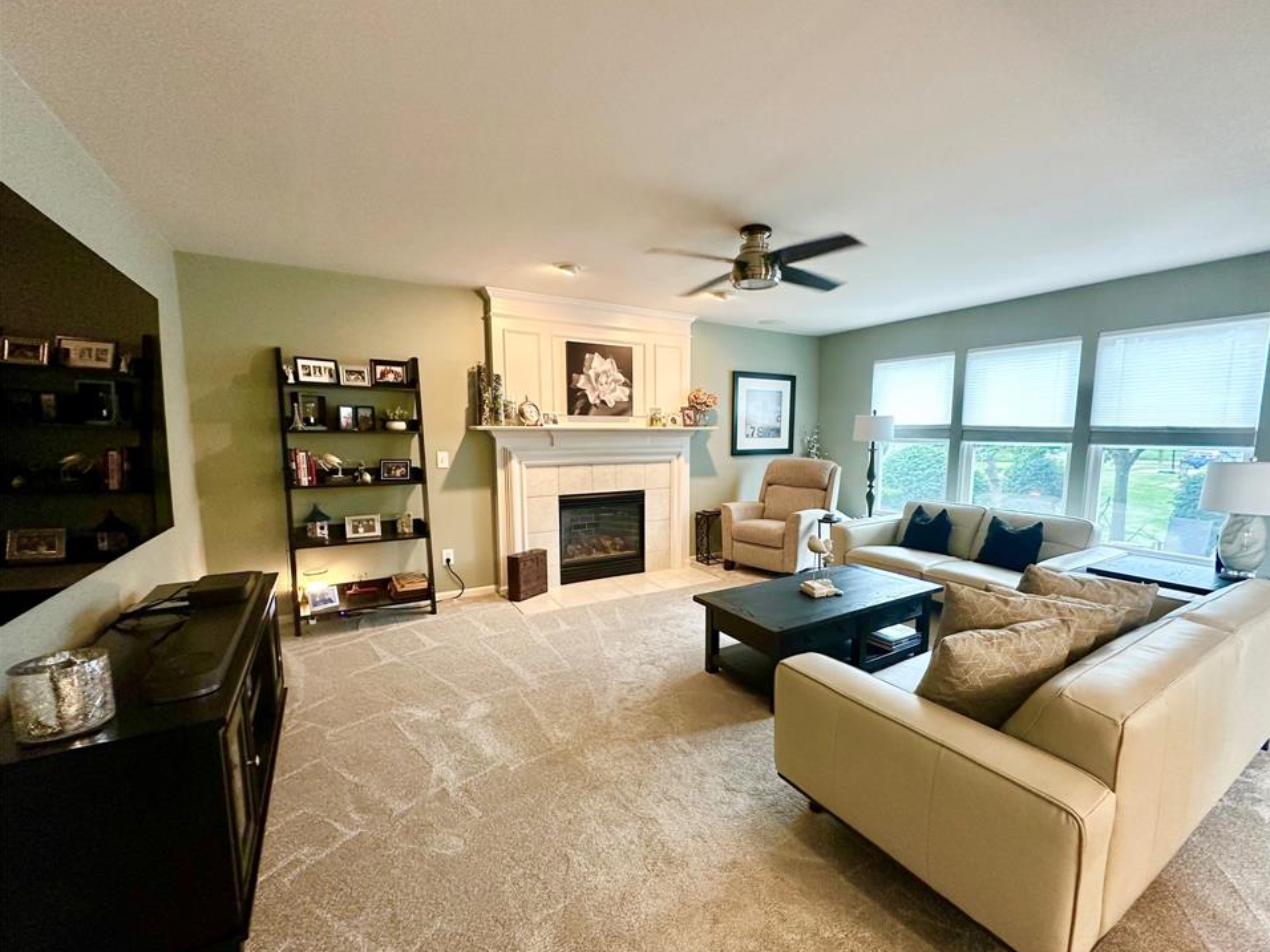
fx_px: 550
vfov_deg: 81.7
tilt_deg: -6.8
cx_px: 679
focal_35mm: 15
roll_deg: -0.7
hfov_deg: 98.0
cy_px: 497
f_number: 2.2
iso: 320
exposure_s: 1/60
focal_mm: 2.22
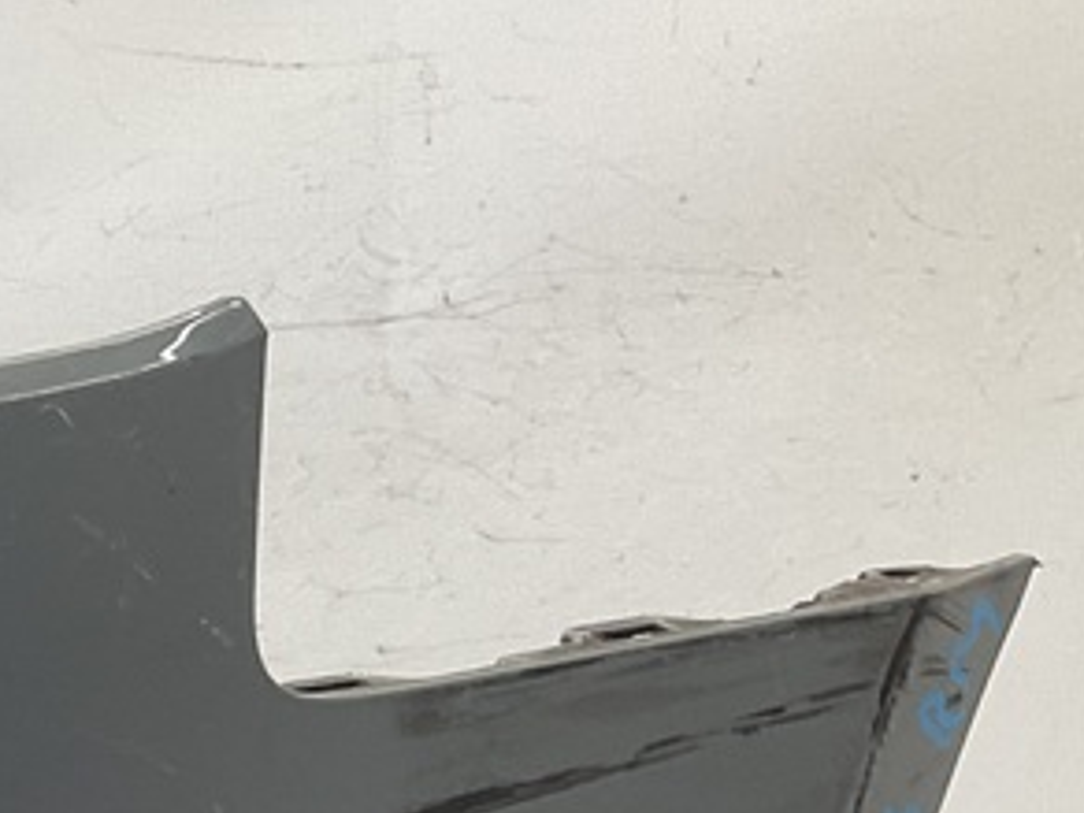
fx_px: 3131
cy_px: 1299
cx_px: -728
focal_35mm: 100
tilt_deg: -13.1
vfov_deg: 13.7
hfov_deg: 17.0
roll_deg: +1.9
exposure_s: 1/120
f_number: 1.8
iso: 32
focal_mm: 3
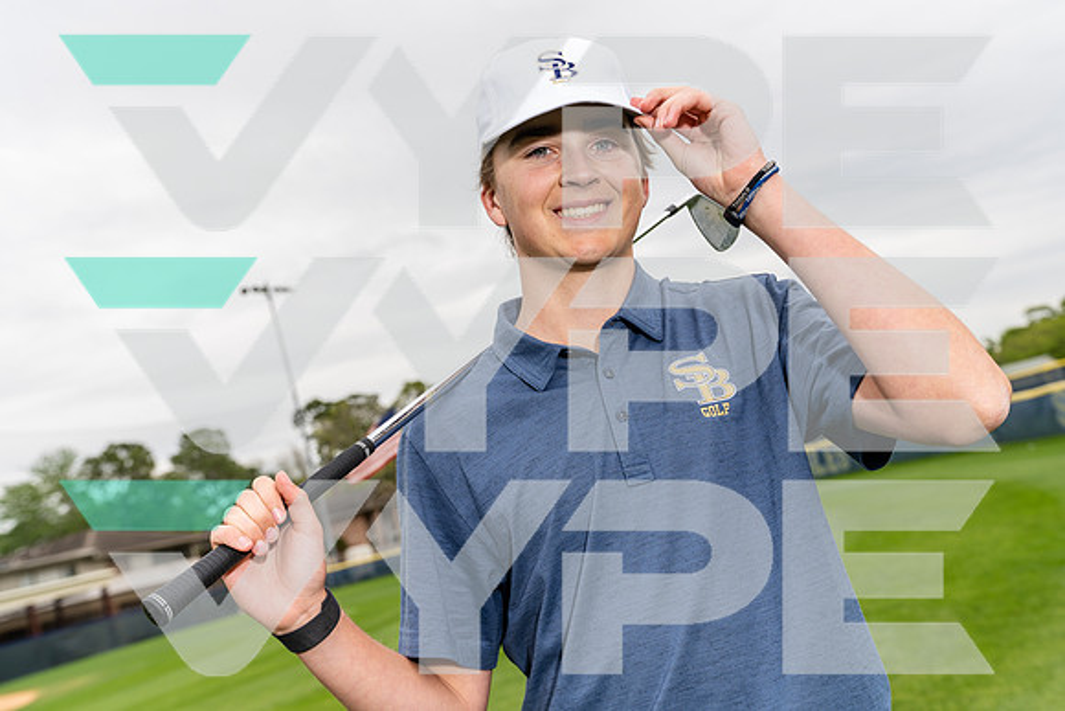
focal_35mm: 43
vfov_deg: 31.2
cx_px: 532
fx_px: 1272
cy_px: 356
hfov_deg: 45.4
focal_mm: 43
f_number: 5.6
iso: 100
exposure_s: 1/250
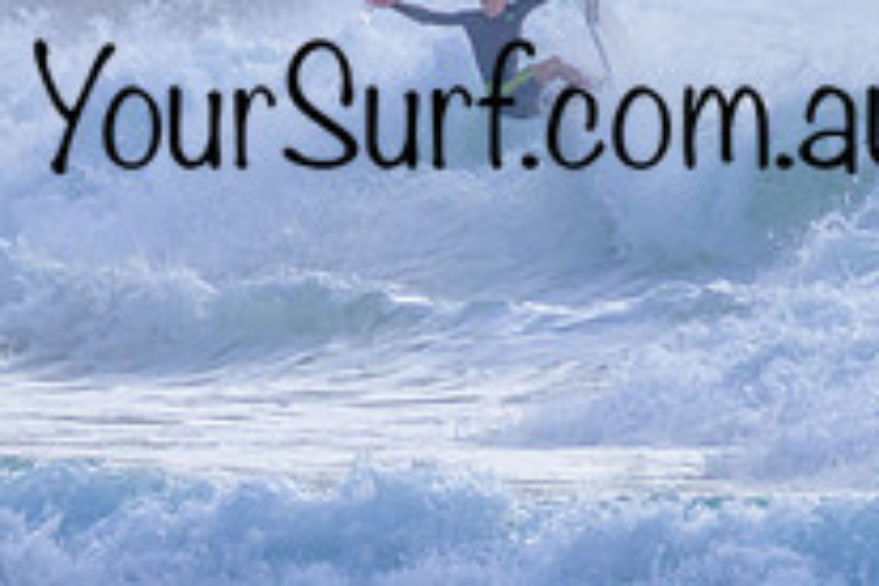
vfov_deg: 0.6
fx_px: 56007
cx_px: 471
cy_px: 70
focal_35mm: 2294
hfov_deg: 0.9
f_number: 11
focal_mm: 800
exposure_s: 1/2000
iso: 1250
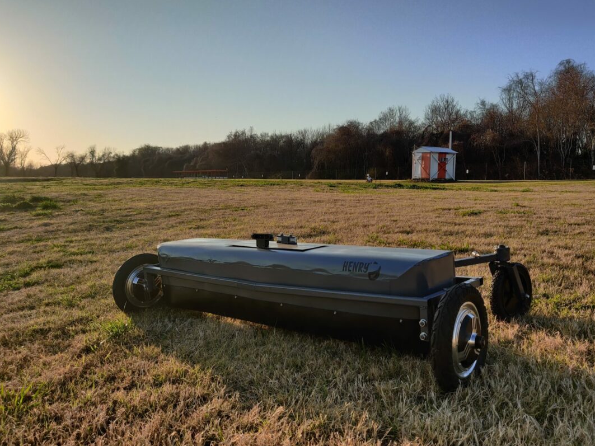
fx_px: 550
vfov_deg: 44.2
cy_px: 227
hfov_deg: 56.8
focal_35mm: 32
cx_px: 317
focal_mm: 4.75
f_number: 1.65
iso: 100
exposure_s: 1/458
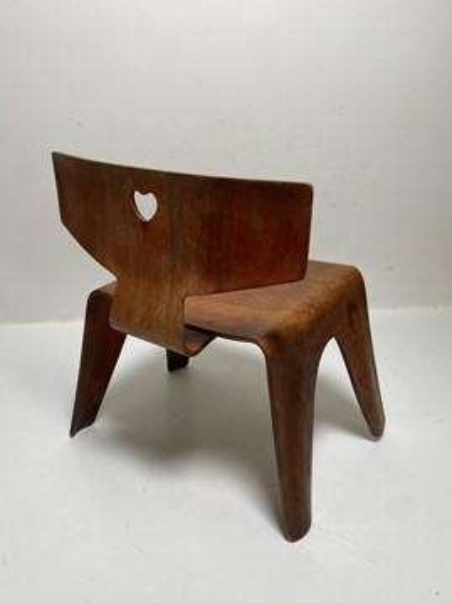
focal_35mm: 29
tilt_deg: -24.2
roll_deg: +0.3
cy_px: 331
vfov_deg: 61.6
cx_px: 225
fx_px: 505
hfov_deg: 48.2
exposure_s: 1/123
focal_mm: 4.25
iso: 32
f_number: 1.8
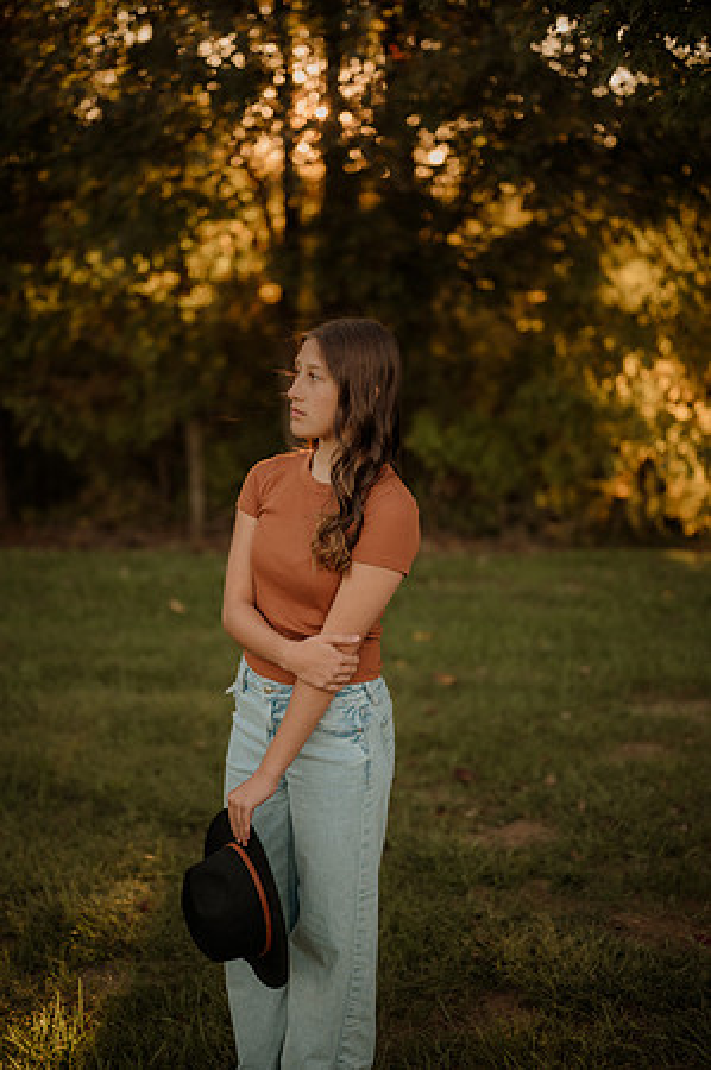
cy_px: 535
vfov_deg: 39.6
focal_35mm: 50
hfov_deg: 26.9
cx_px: 356
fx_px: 1485
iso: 250
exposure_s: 1/640
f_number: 2
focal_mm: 50
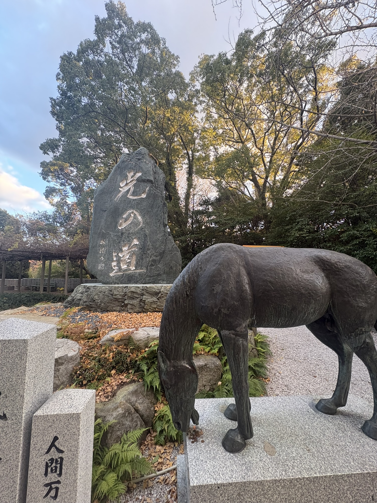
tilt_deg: +6.4
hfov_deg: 85.7
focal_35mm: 14
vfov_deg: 102.1
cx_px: 188
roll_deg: +0.3
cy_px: 252
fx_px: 203
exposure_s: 1/99
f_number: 2.2
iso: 160
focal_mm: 2.22
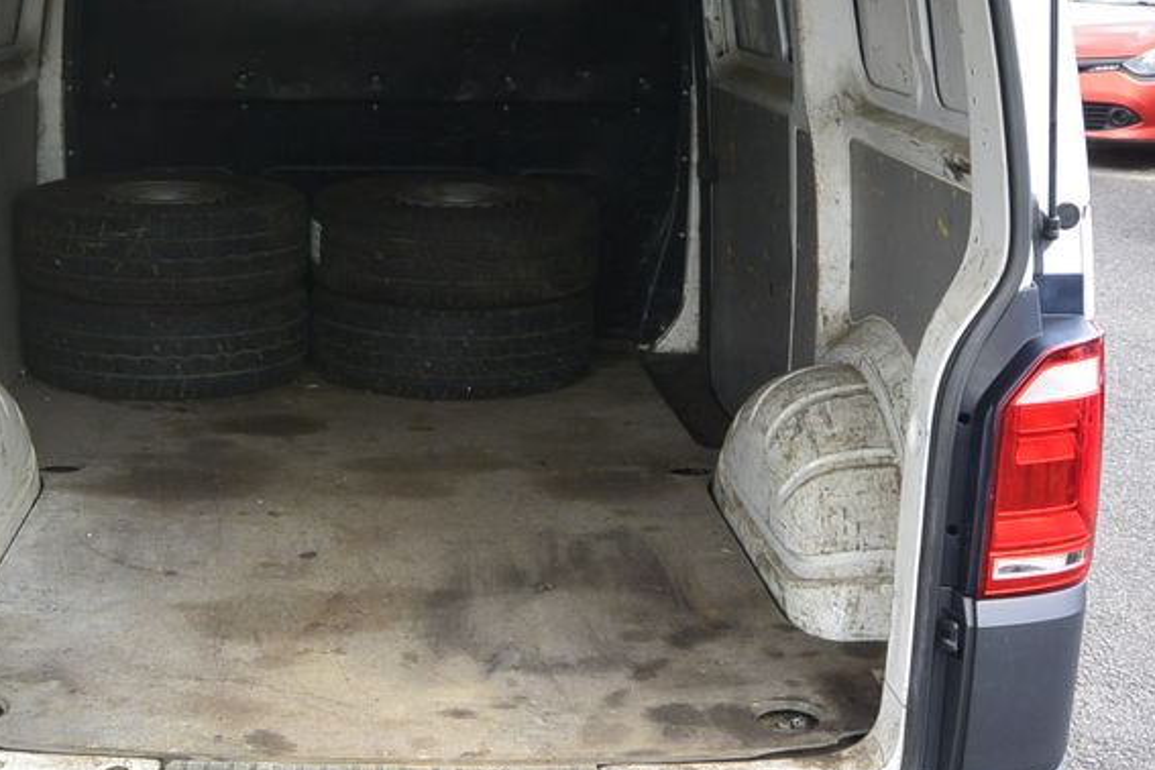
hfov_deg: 35.1
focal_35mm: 56
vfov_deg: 24.2
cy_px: 349
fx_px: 1797
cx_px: 346
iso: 160
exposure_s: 1/250
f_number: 4
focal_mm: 11.8
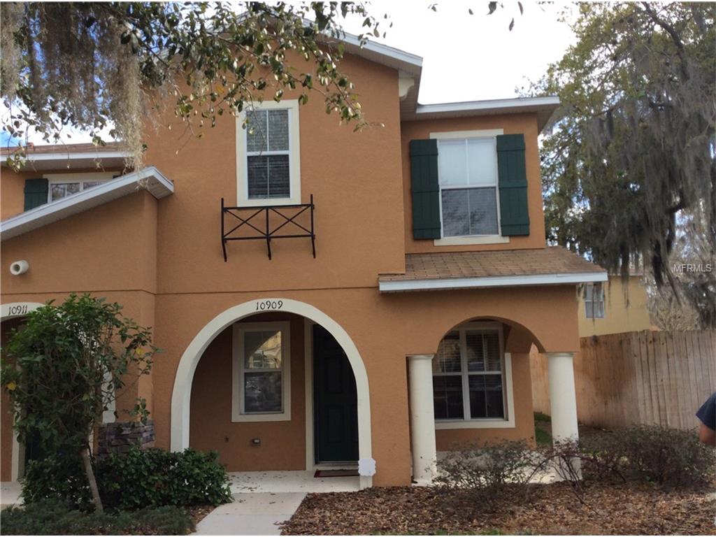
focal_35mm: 32
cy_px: 268
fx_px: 662
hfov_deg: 56.8
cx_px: 358
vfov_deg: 44.2
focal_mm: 3.3
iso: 32
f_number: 2.4
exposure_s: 1/520
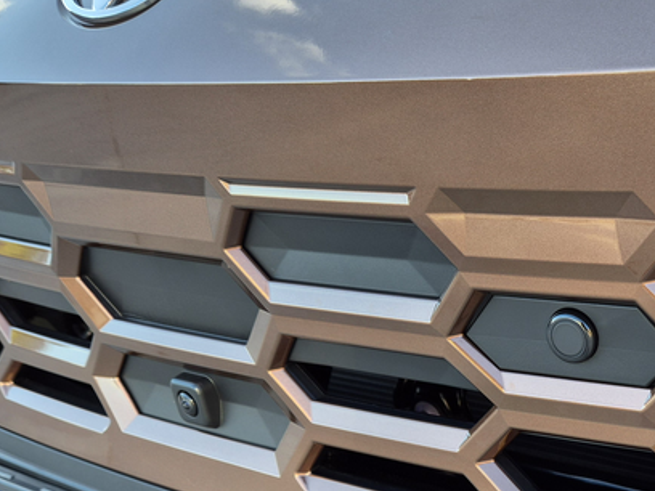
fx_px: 1003
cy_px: 381
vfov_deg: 27.1
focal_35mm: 53
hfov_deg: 34.3
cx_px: 580
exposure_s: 1/180
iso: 25
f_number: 1.8
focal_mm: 5.4
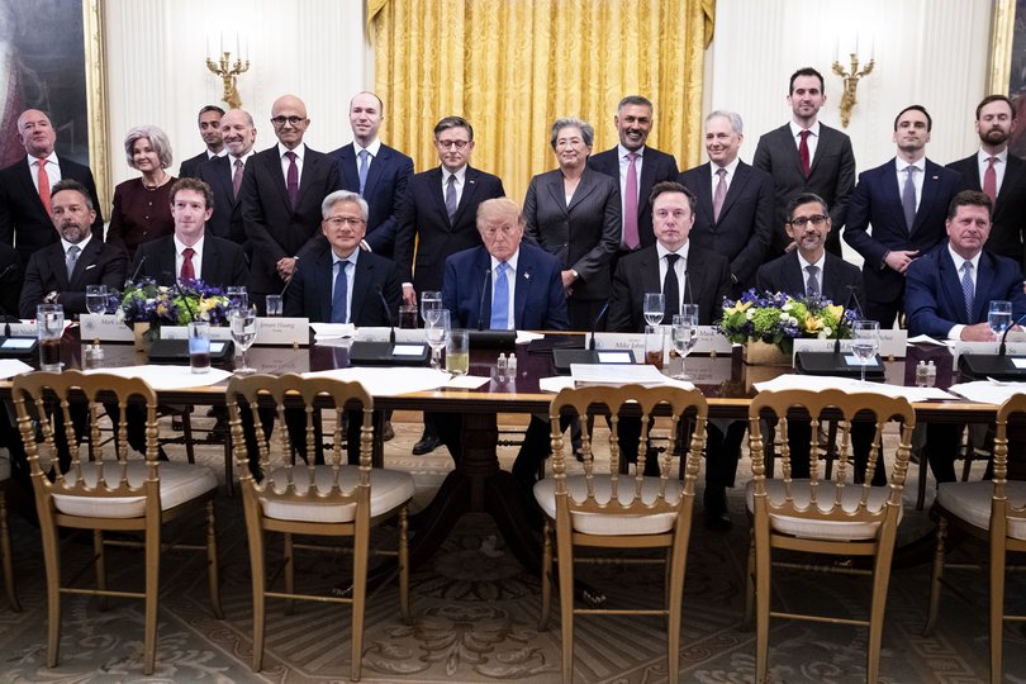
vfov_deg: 36.9
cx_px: 513
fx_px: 1026
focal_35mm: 36
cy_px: 342
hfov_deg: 53.1
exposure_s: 1/200
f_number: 2
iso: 5000
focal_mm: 24
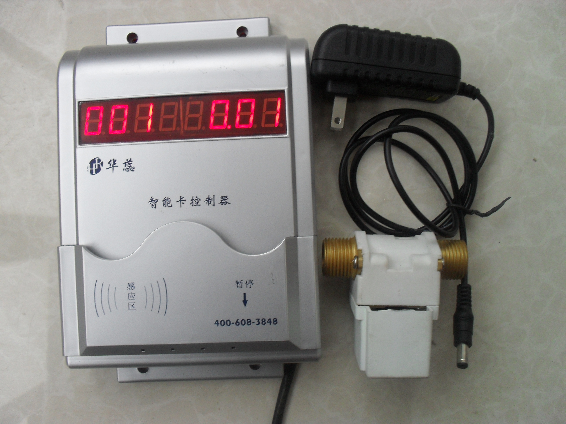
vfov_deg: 40.7
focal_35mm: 35
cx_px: 283
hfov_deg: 52.6
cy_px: 212
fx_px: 572
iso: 160
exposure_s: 1/30
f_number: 3.2
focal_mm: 6.3
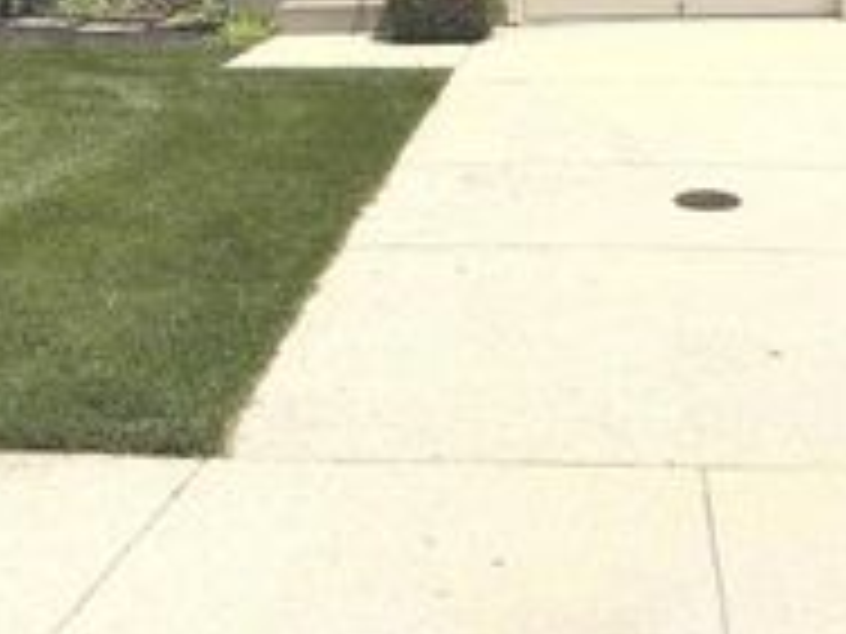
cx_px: 716
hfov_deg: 29.4
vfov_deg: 21.0
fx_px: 1564
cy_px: -173
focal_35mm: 64
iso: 80
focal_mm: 6.76
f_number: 1.78
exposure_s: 1/10309
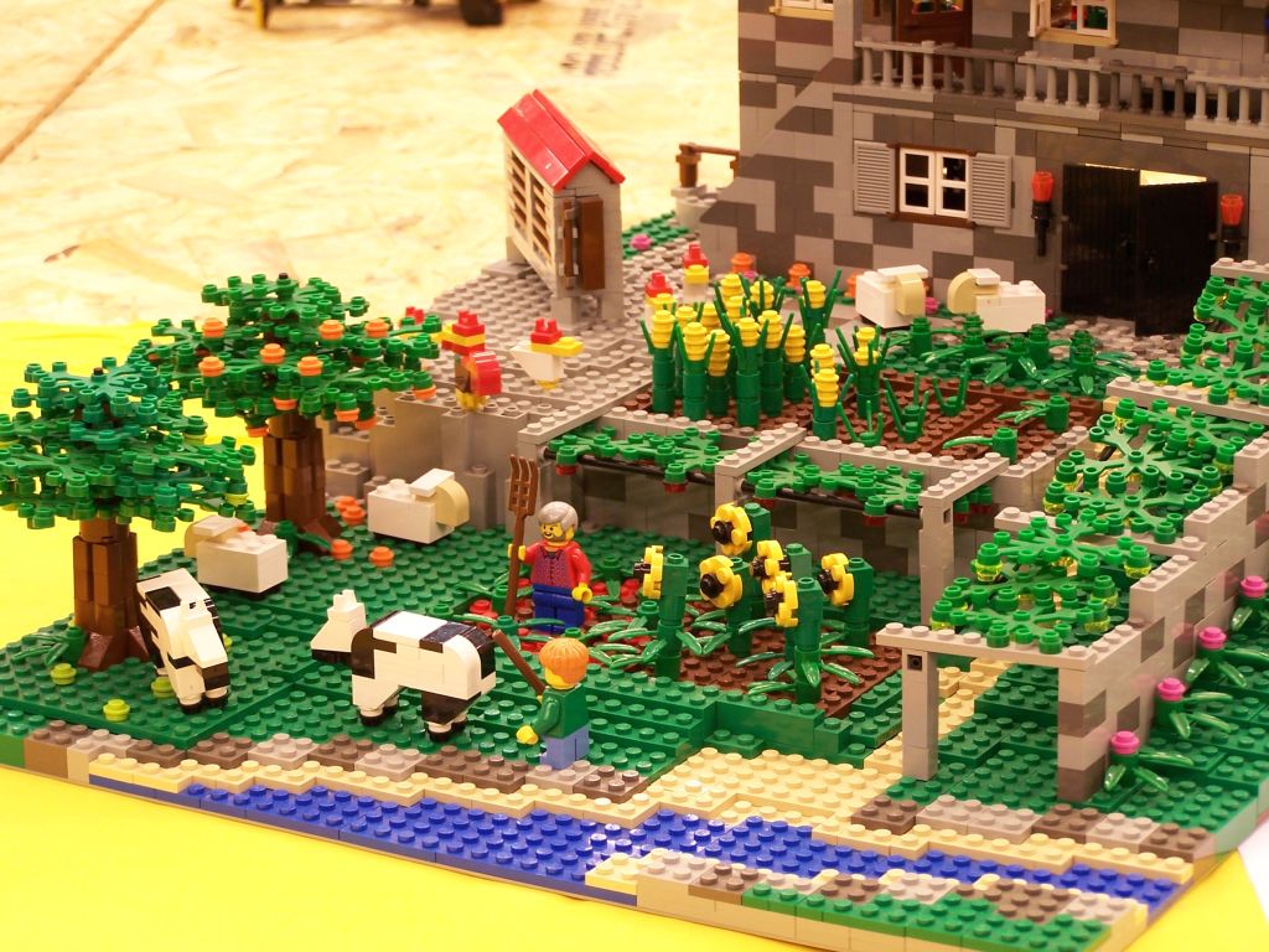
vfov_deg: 14.1
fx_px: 3849
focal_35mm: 105
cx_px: 634
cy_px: 476
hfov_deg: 18.7
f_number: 3.2
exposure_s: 1/2
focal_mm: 17.5
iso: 80
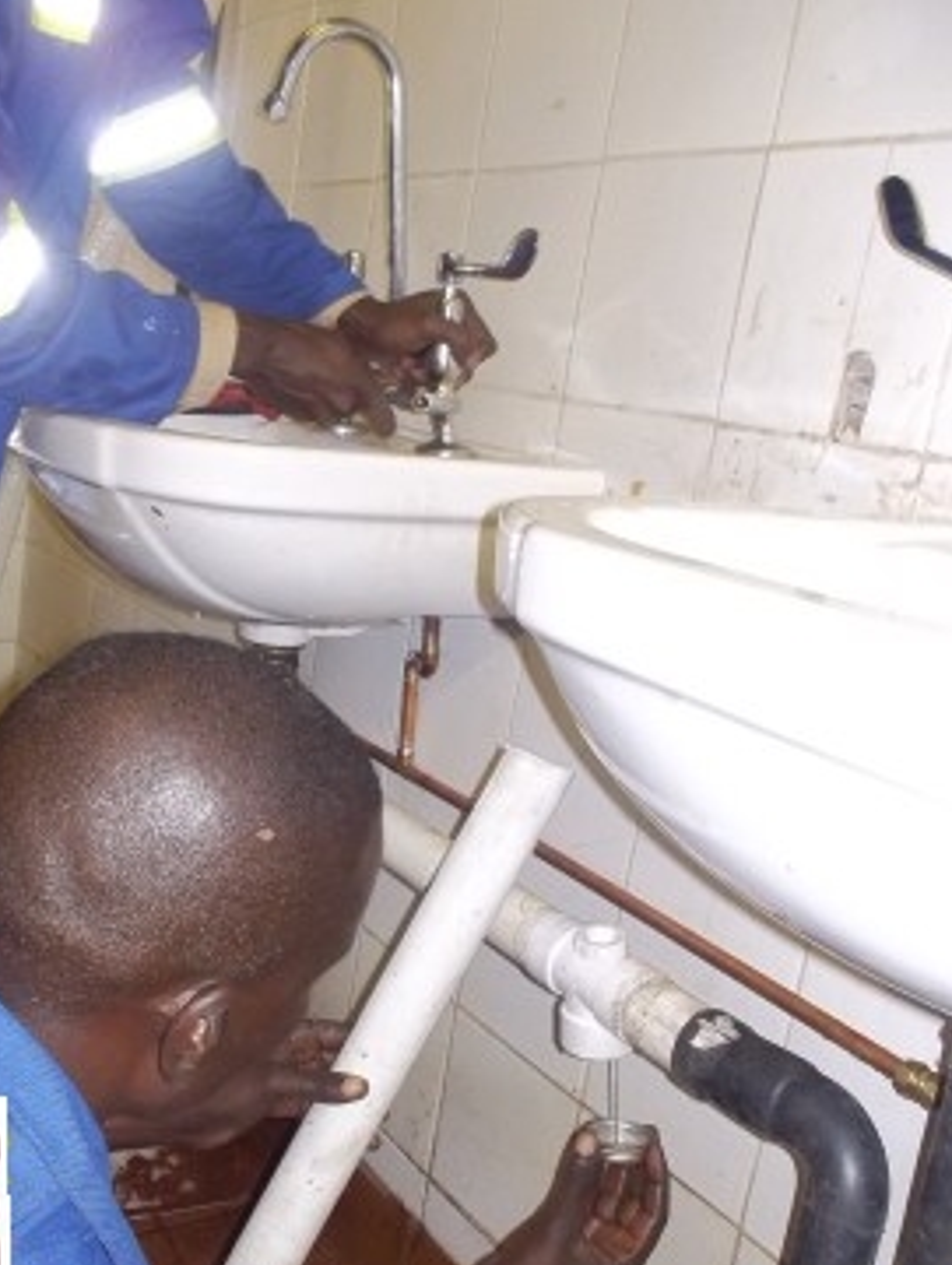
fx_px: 1317
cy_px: 754
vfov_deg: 51.0
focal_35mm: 36
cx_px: 425
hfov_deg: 39.7
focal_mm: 4.1
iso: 320
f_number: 3.3
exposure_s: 1/30
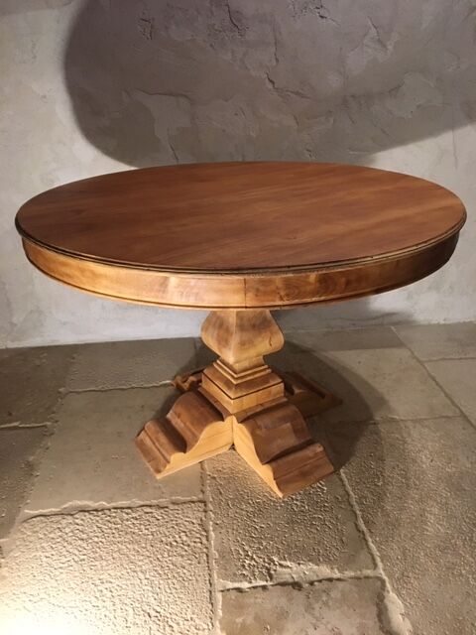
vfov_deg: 61.7
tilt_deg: -24.3
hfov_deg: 48.2
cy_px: 318
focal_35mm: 29
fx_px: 532
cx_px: 238
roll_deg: +1.0
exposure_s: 1/25
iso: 200
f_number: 2.2
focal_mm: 4.15
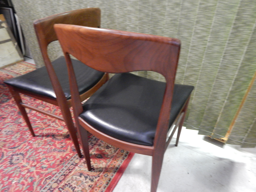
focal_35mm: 22
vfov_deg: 61.1
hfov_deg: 76.4
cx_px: 128
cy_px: 96
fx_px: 163
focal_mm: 4
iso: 800
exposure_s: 1/2.5
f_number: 3
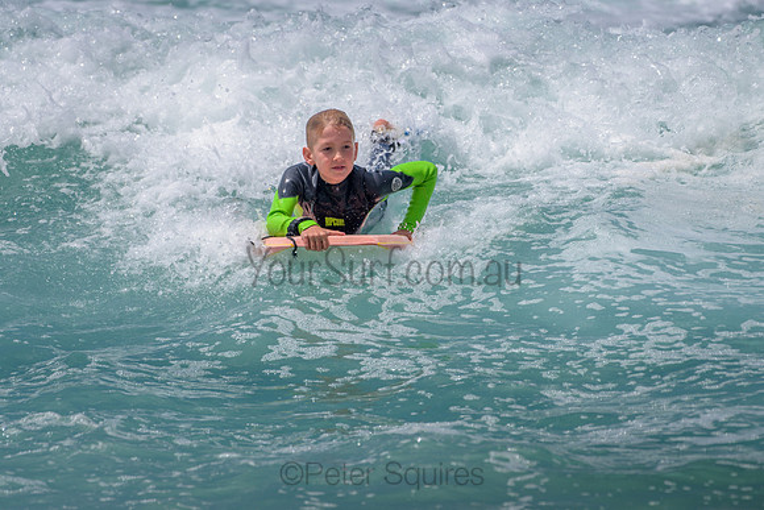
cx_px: 341
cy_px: 239
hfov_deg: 3.4
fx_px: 13039
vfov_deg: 2.2
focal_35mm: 614
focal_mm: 500
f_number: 5.6
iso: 64
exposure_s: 1/2000
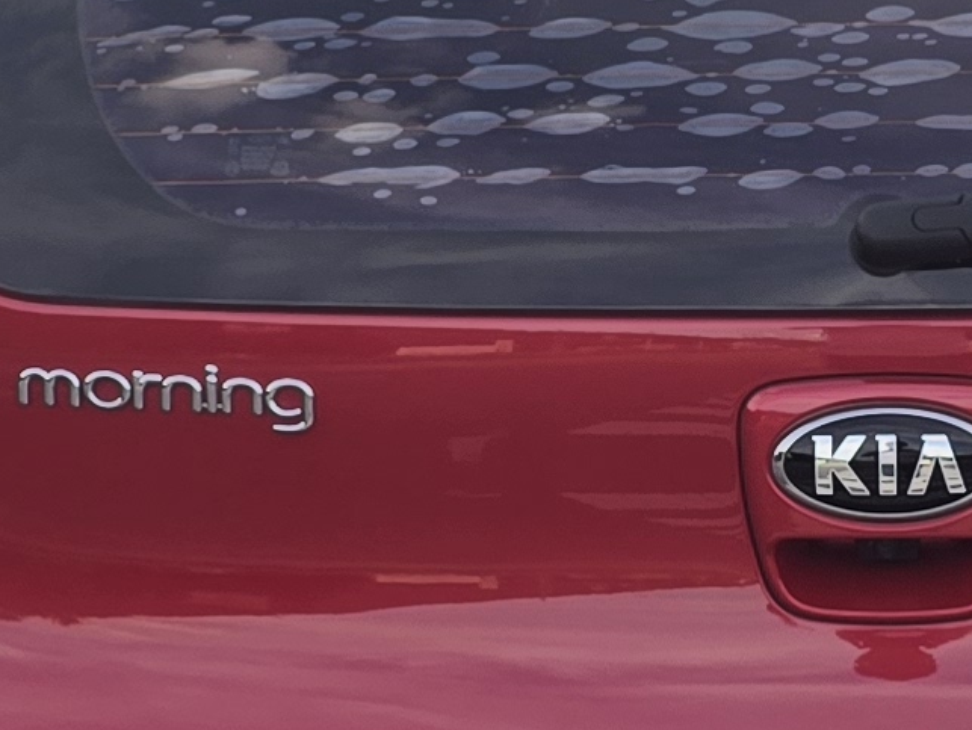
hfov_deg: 13.8
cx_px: 677
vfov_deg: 10.4
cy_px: 269
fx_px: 4018
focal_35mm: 143
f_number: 1.7
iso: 12
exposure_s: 1/472
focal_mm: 6.3
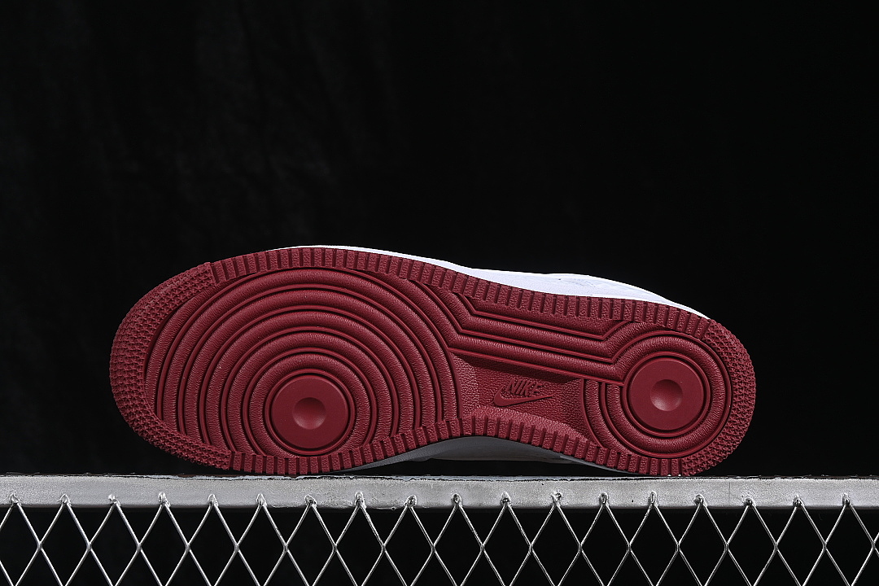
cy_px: 293
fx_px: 1831
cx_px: 440
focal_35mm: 75
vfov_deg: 18.2
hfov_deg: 27.0
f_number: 8
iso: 160
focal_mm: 50
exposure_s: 1/80
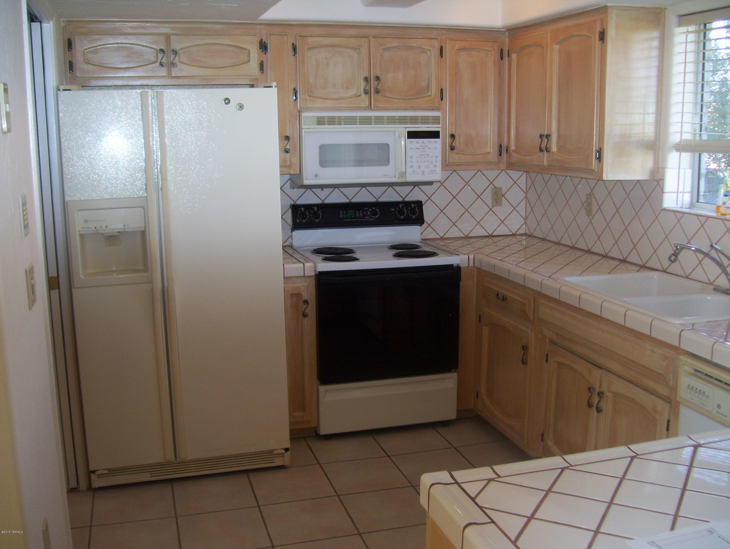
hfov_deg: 51.3
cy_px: 274
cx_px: 365
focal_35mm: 36
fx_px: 760
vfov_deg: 39.7
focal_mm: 6
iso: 80
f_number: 2.7
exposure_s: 1/60
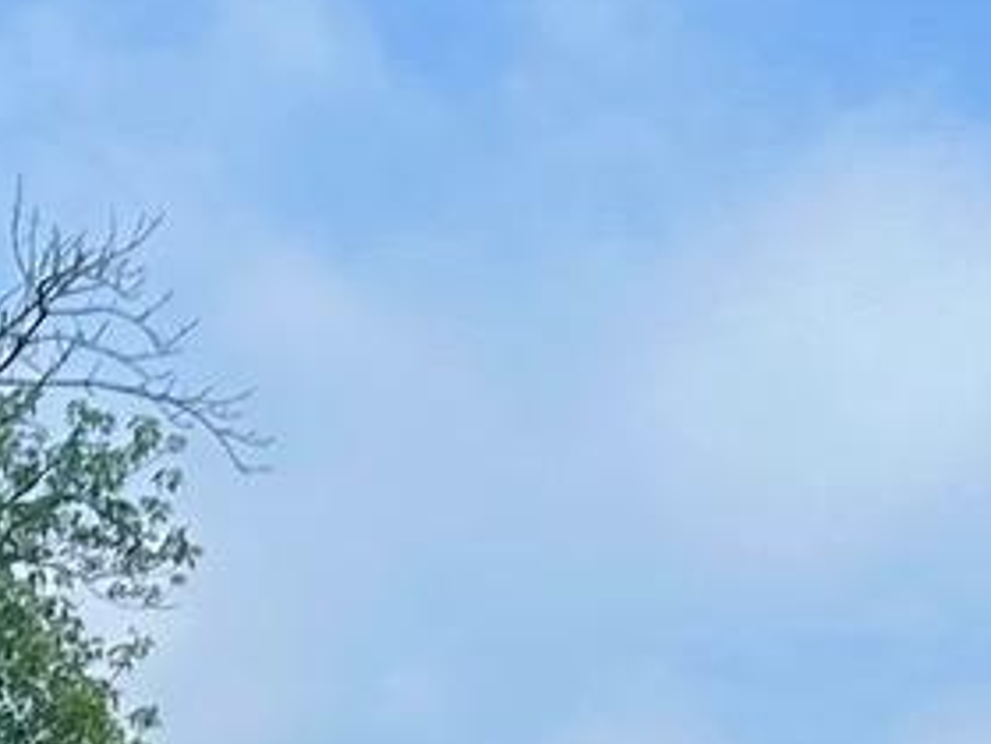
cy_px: 2243
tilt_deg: -2.0
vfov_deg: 7.0
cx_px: -761
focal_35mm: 190
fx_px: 5439
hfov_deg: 9.9
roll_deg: +3.4
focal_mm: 5.7
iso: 50
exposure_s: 1/5076
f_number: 1.5
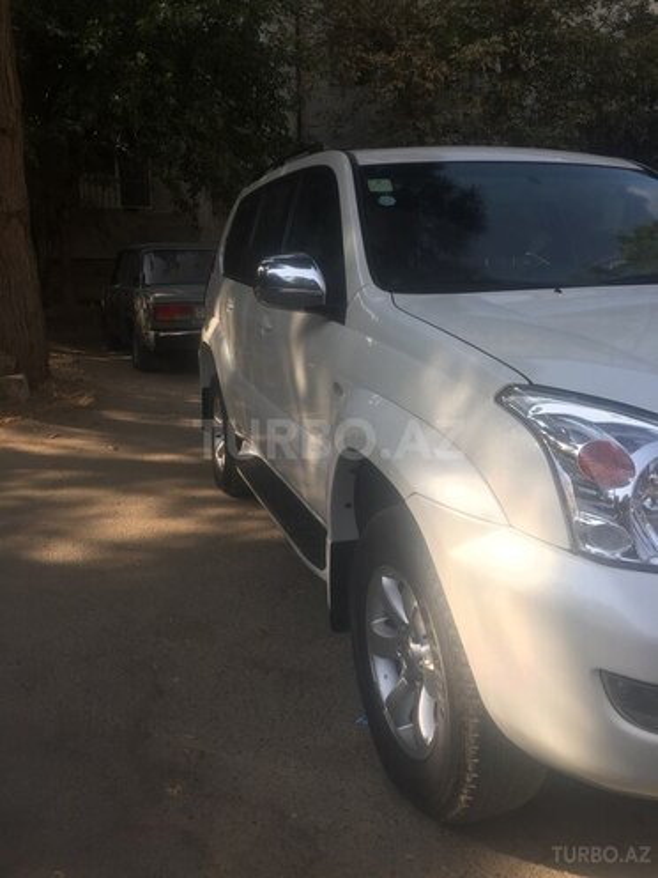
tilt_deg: -12.3
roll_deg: +0.3
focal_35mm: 29
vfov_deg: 61.7
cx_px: 329
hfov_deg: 48.2
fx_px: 735
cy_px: 439
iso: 32
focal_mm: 4.15
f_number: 2.2
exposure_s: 1/719
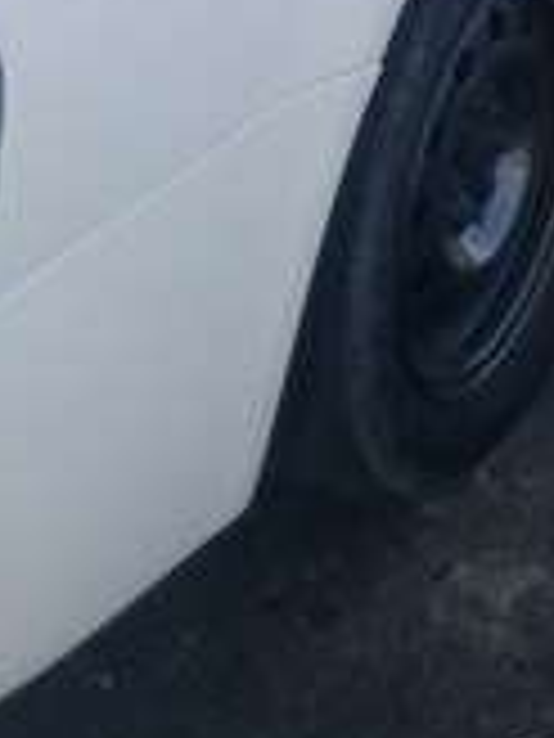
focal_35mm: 94
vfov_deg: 19.1
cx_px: 577
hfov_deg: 15.4
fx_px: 2006
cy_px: -248
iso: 50
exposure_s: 1/198
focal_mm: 3.3
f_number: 2.2
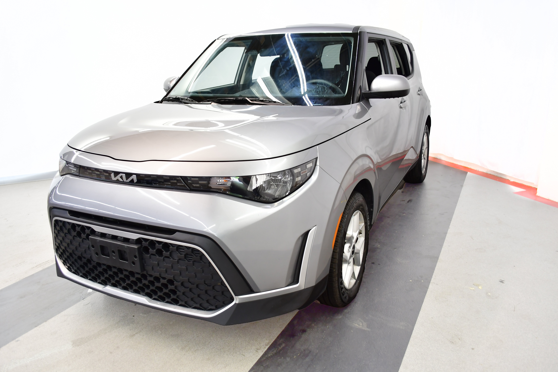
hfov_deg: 67.4
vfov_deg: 47.9
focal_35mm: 27
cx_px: 279
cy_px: 186
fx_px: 418
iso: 400
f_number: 4
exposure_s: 1/40
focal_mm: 18
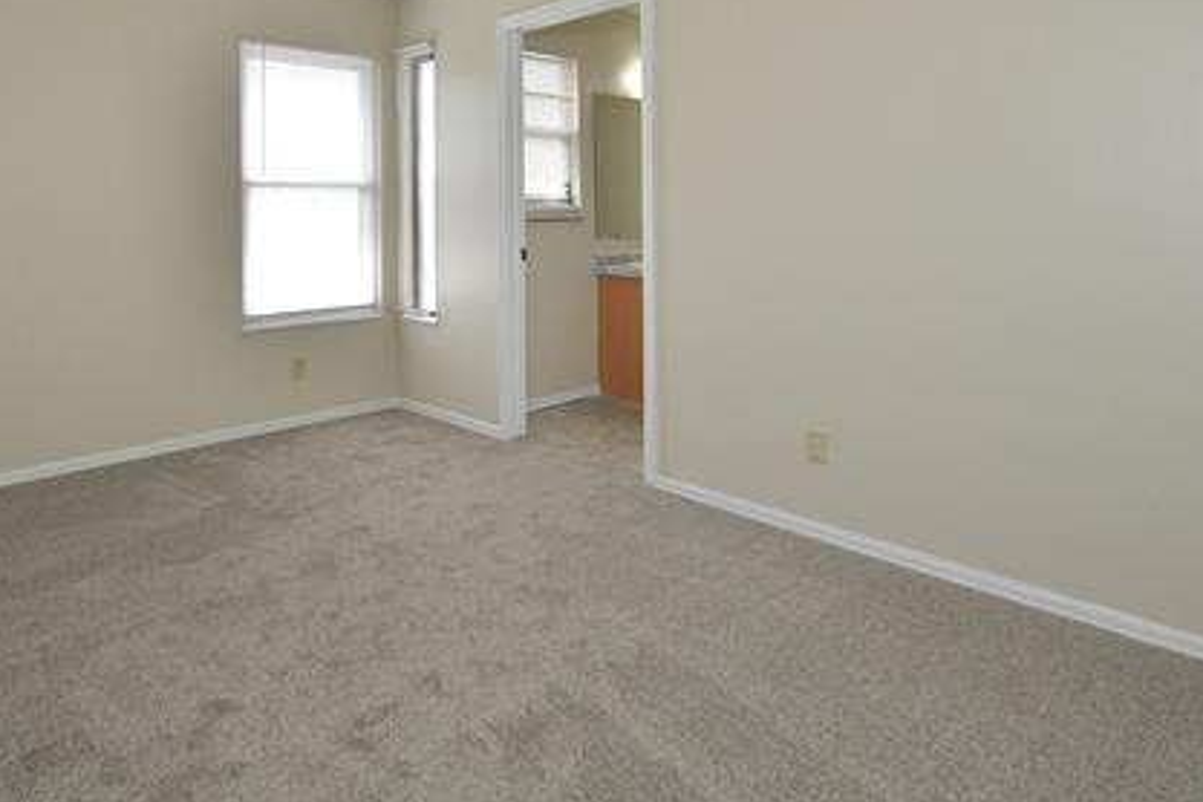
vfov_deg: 53.2
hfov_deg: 73.8
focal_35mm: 23
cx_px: 404
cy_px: 225
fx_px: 769
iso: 1600
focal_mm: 15
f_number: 10
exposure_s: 1/160
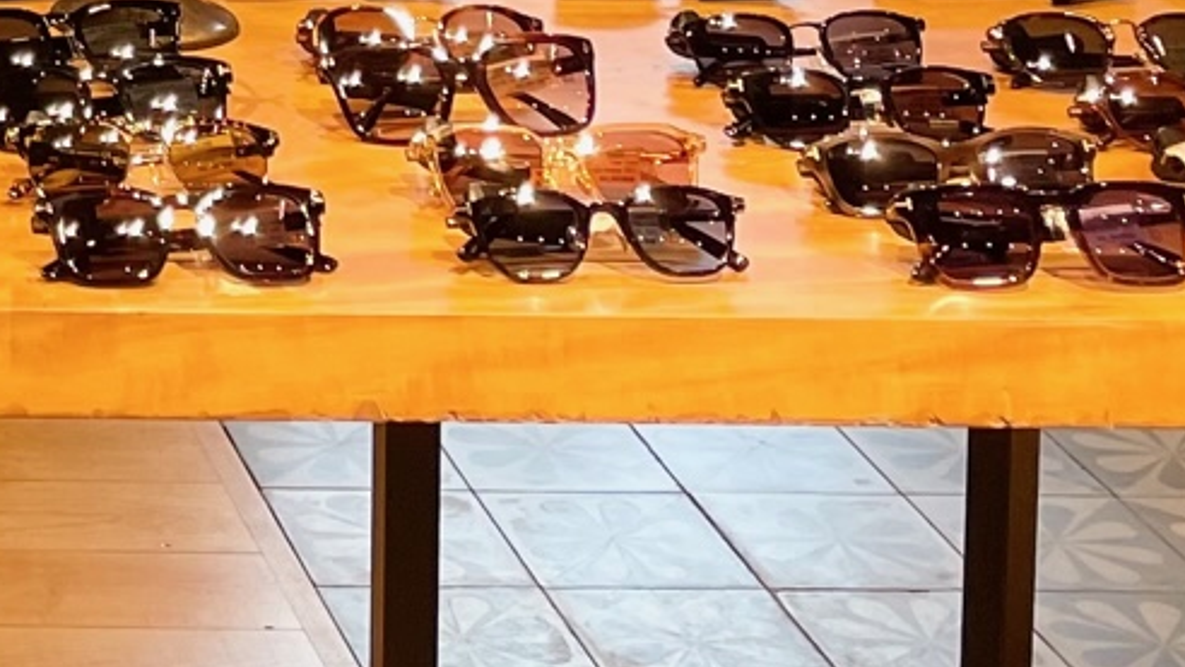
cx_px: -650
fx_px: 3646
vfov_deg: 9.6
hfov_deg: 16.6
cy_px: -734
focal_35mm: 116
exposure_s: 1/100
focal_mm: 4.2
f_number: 1.6
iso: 80
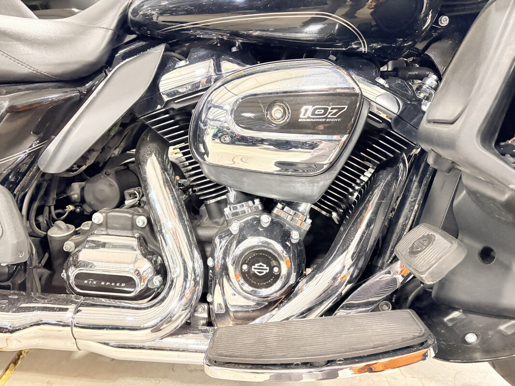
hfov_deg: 67.3
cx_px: 258
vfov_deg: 53.1
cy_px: 193
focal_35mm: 26
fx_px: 387
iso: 500
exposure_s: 1/60
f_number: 1.6
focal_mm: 5.96
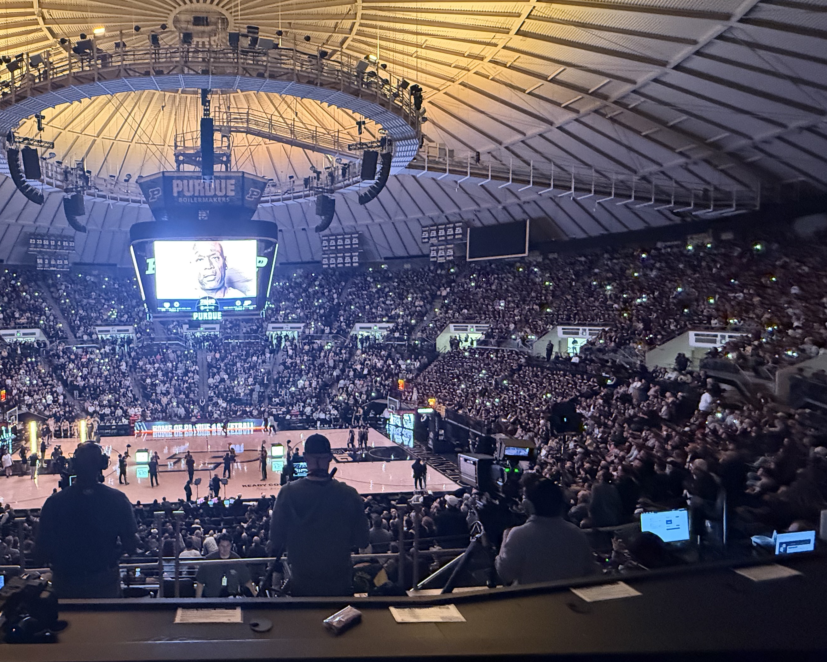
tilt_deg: -2.3
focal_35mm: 21
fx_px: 514
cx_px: 239
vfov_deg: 65.5
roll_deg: +0.5
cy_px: 336
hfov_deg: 73.8
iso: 1000
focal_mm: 2.22
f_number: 2.2
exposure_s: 1/60
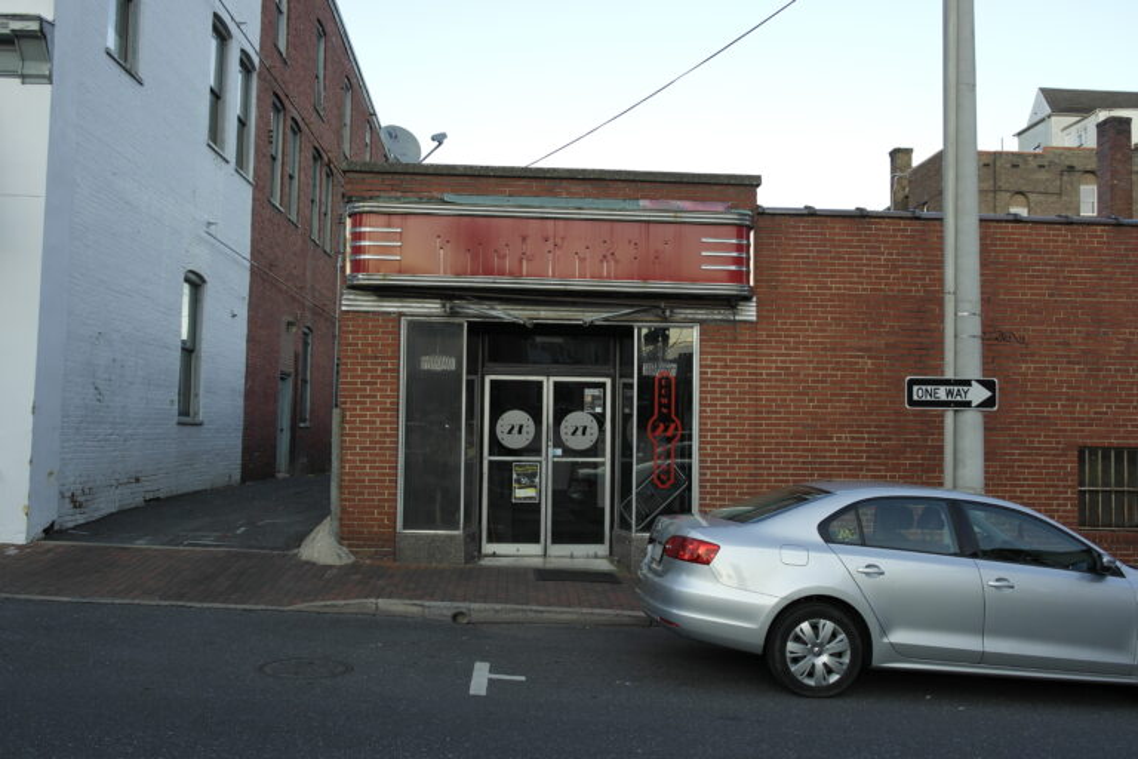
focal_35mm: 30
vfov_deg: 43.6
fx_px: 948
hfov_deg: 61.9
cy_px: 380
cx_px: 569
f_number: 4
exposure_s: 1/125
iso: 100
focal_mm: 20
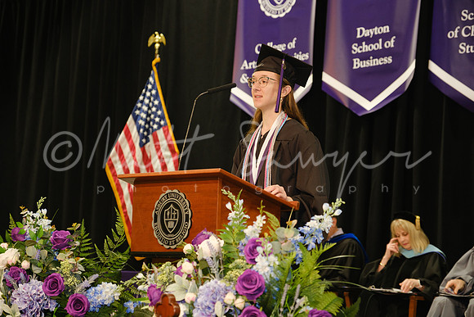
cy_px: 158
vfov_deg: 16.5
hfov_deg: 24.5
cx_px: 237
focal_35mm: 83
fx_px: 1093
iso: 1250
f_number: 2.8
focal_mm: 55
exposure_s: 1/125
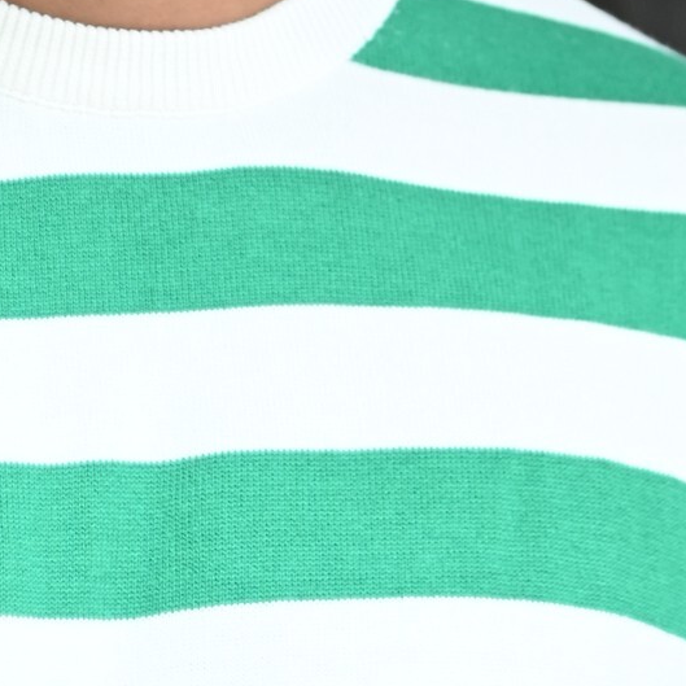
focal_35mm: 320
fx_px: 7175
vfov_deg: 5.4
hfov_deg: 5.5
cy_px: -325
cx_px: 118
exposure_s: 1/200
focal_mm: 78
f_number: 4
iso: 640
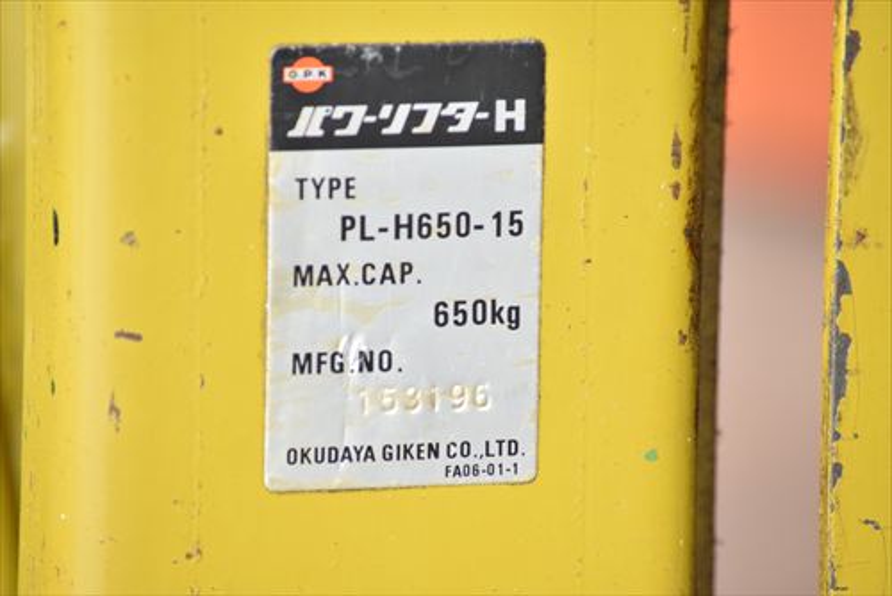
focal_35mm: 330
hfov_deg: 6.2
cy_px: 298
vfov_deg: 4.2
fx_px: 8181
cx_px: 446
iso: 1250
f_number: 6.3
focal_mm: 220
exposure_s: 1/80
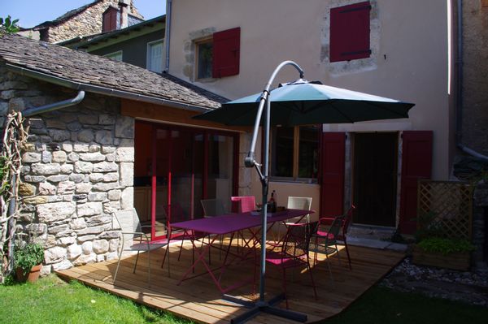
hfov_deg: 67.4
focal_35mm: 27
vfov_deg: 47.9
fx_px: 366
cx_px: 244
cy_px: 162
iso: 200
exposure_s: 1/80
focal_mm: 18
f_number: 11
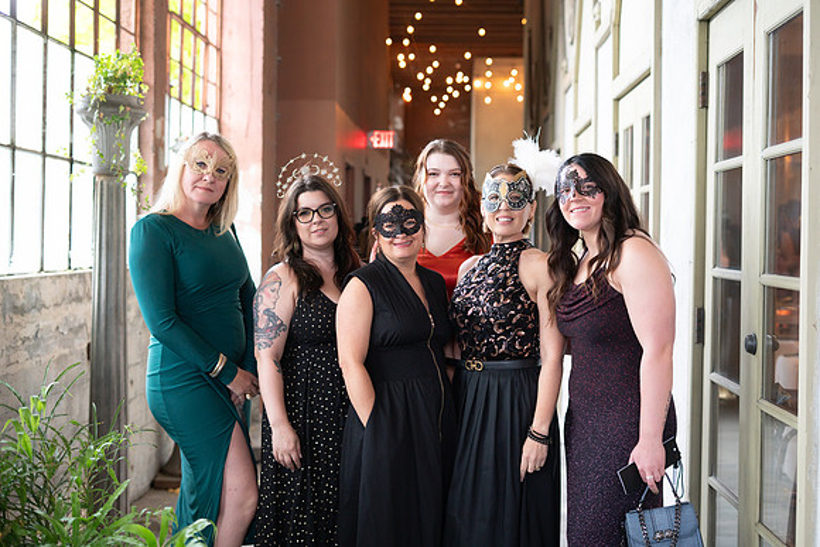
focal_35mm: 50
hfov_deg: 39.6
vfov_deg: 27.0
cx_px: 410
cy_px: 274
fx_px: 1139
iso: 400
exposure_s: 1/100
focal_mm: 50
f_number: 2.8
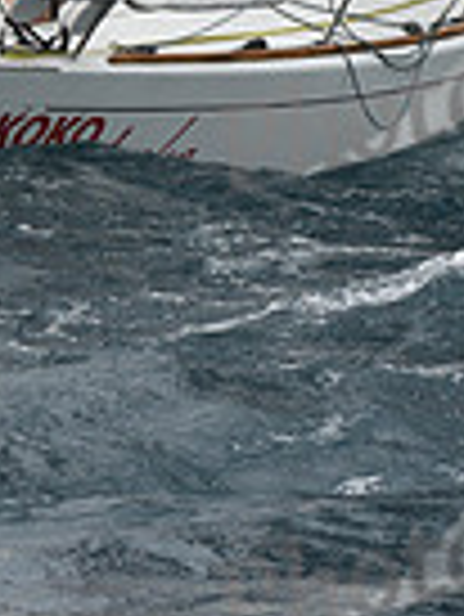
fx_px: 5942
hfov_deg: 4.5
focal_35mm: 333
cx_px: -16
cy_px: -90
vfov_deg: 5.9
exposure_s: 1/800
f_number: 10
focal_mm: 82
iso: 250
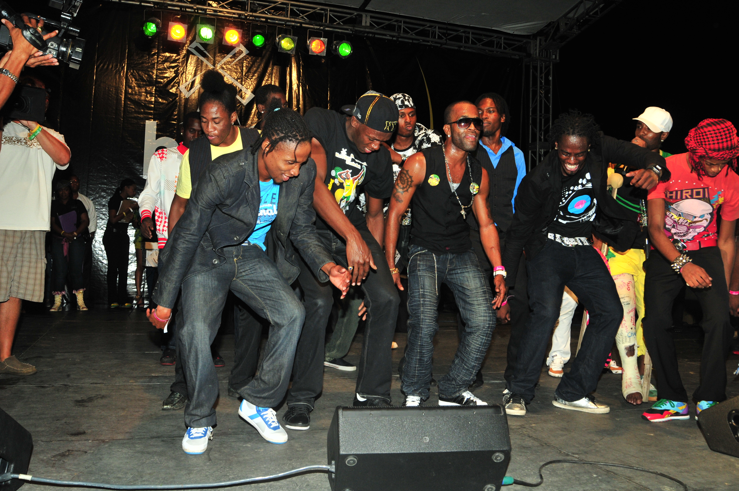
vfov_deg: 38.3
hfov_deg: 55.2
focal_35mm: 34
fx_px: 707
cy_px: 246
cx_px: 370
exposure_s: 1/320
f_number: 9
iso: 500
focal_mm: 23
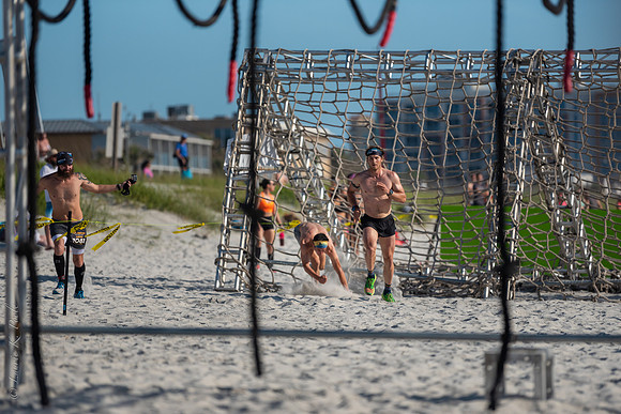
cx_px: 312
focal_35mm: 212
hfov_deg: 9.7
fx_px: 3661
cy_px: 220
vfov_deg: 6.5
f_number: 2.8
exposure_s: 1/4000
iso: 360
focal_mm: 200
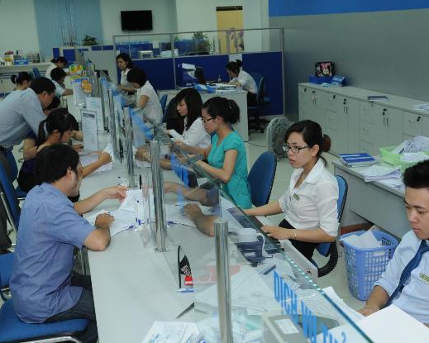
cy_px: 171
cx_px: 237
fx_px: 660
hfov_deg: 36.0
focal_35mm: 52
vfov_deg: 29.1
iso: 640
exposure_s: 1/60
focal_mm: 30
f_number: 5
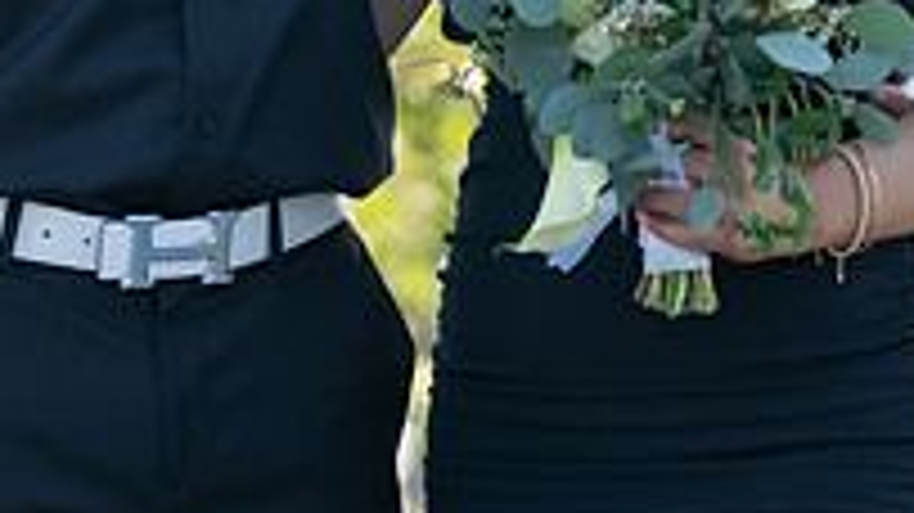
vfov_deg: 3.2
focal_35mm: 383
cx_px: 333
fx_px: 9279
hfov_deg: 5.6
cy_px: -286
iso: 100
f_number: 2.8
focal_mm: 128
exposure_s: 1/320
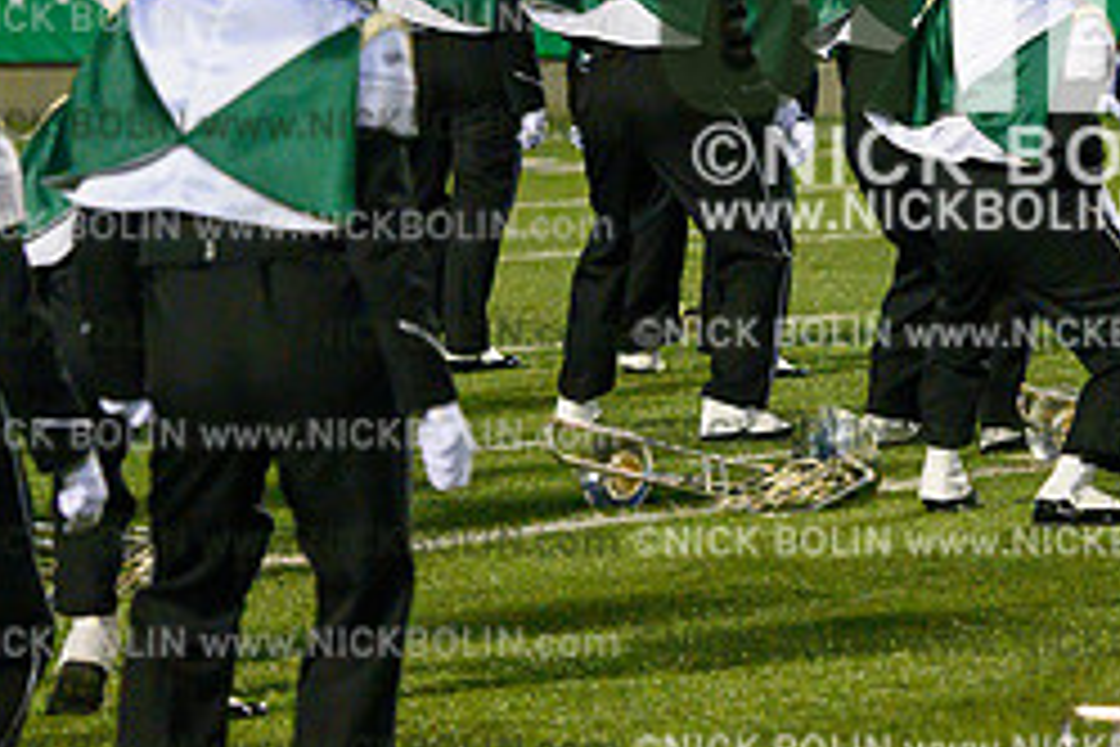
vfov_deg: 5.1
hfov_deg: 7.6
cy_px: 20
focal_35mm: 270
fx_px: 8399
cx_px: 976
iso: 10000
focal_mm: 116
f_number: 4
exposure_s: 1/1600
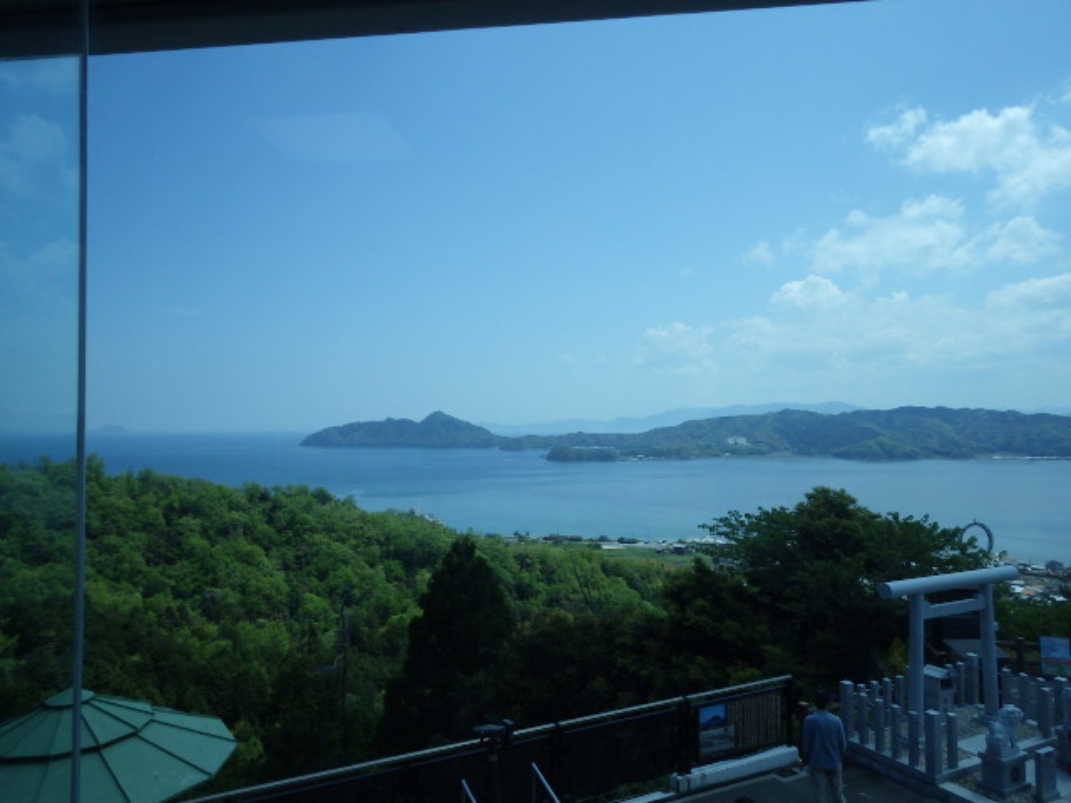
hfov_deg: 69.4
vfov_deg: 54.9
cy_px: 402
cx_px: 536
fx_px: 773
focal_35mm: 25
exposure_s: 1/250
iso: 125
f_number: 7.9
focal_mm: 4.5
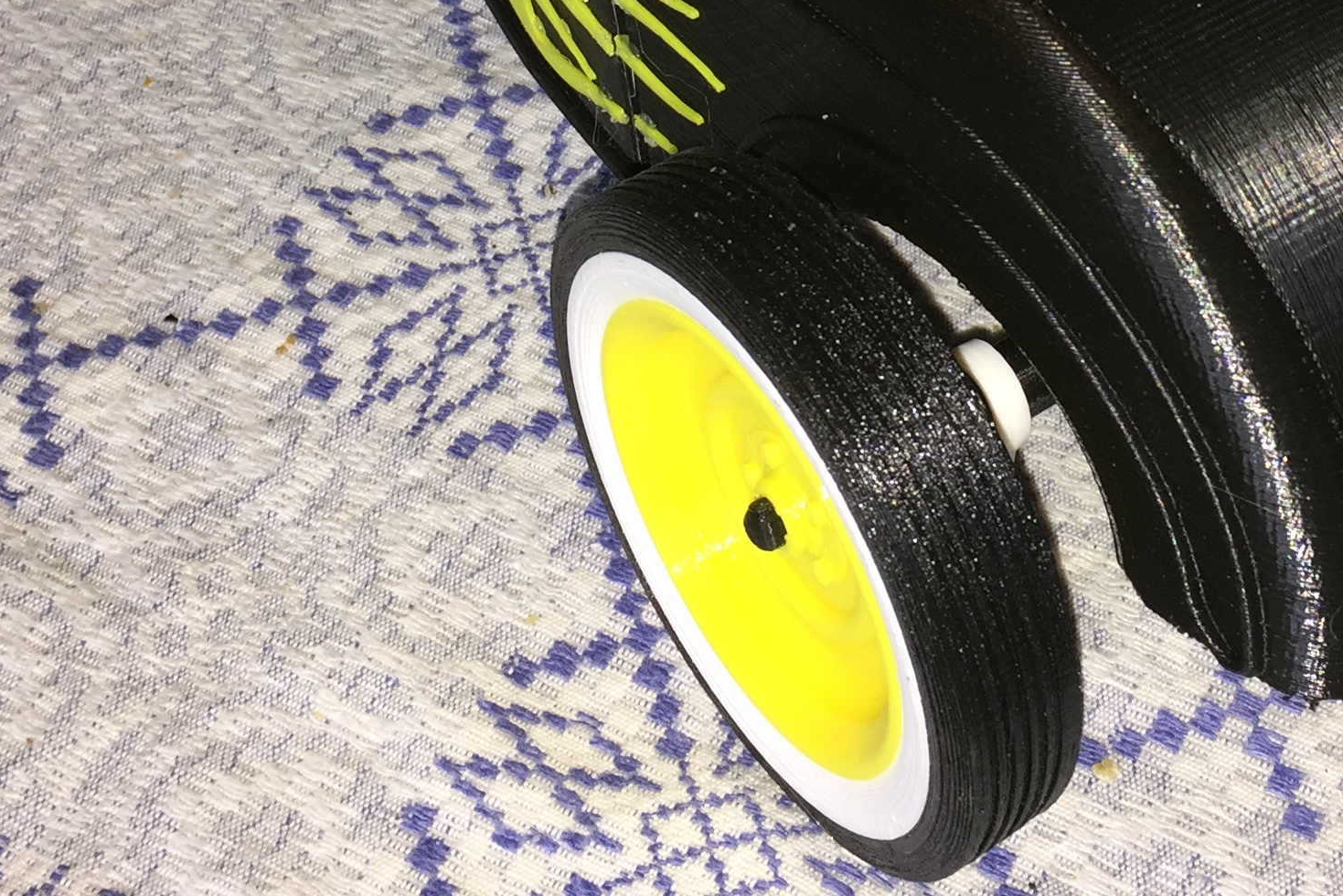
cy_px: -100
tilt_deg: -39.9
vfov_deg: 19.4
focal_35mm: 67
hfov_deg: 29.9
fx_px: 2500
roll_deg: -1.0
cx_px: 846
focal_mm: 4.15
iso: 32
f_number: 2.2
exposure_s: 1/33
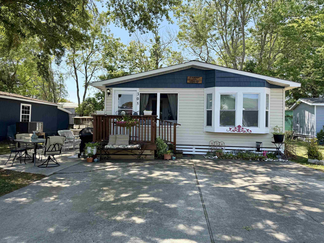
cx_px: 162
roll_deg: -0.8
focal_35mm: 24
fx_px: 225
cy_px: 122
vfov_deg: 56.8
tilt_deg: +1.2
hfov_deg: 71.6
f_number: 1.78
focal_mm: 6.76
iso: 100
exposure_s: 1/1585
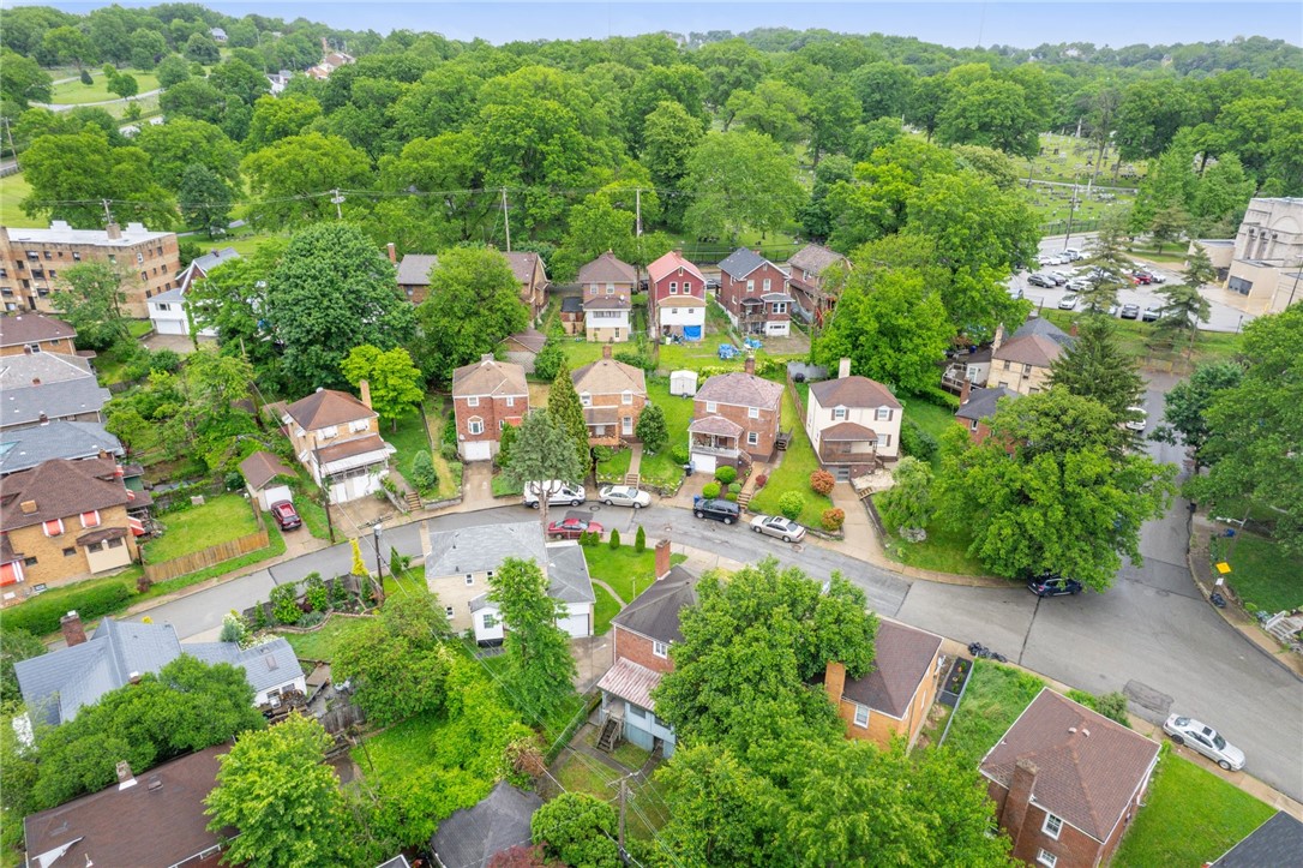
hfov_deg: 78.6
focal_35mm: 22
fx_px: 796
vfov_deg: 57.2
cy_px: 434
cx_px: 652
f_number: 2.8
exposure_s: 1/640
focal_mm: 8.38
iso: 130
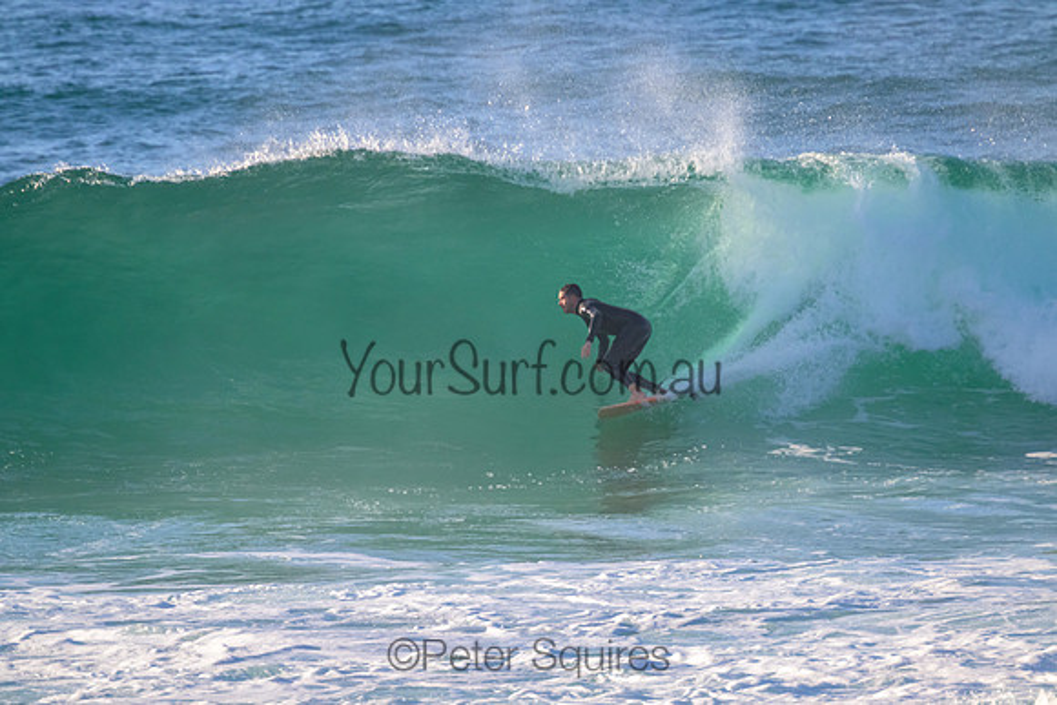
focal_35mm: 800
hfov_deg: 2.6
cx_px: 528
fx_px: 23493
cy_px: 352
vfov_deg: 1.7
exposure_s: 1/1600
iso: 2000
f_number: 11
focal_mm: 800
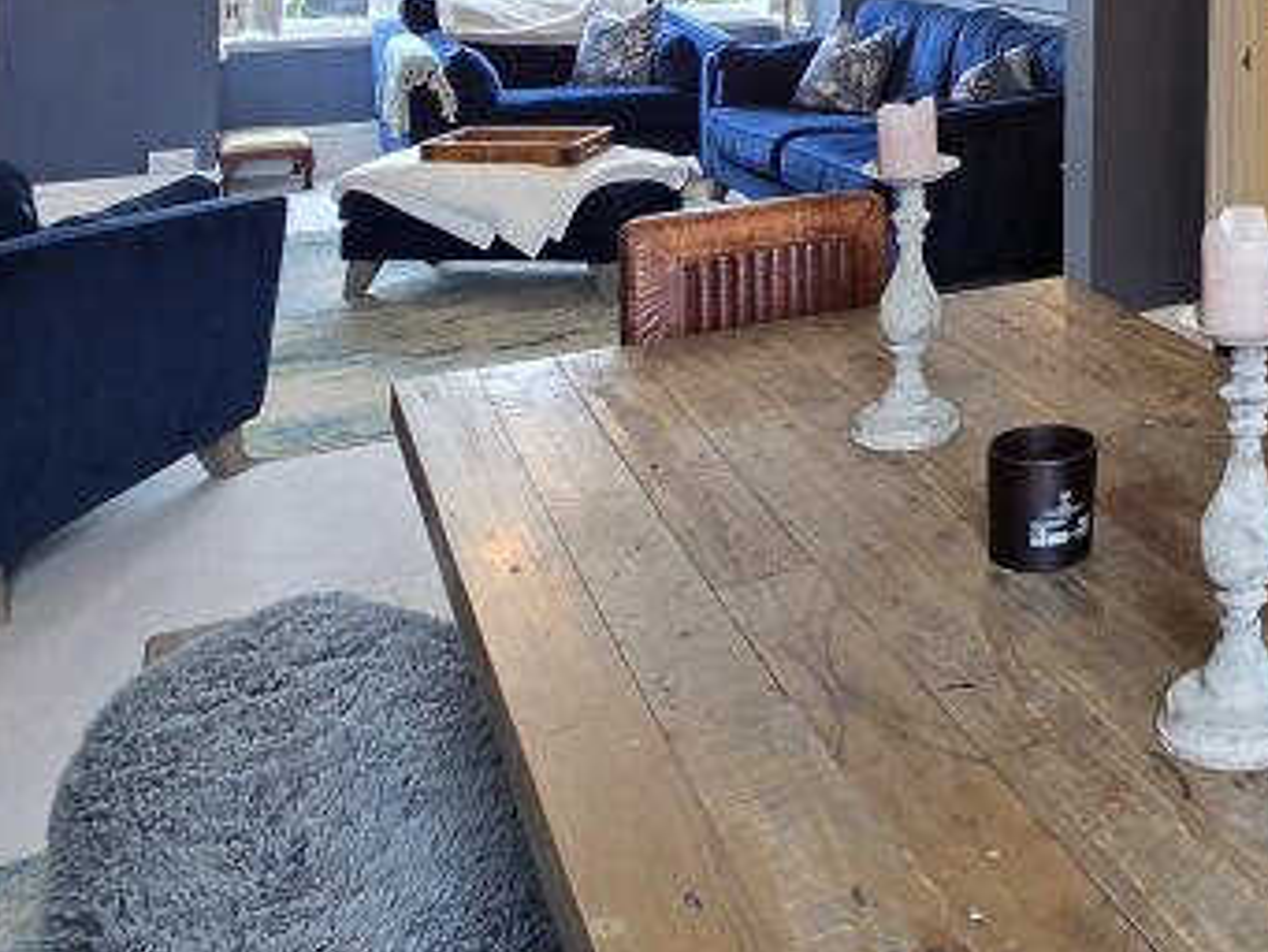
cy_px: -138
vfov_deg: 31.8
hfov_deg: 40.6
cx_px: 1324
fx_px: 1429
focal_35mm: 39
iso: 160
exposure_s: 1/50
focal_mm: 2.2
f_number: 2.2
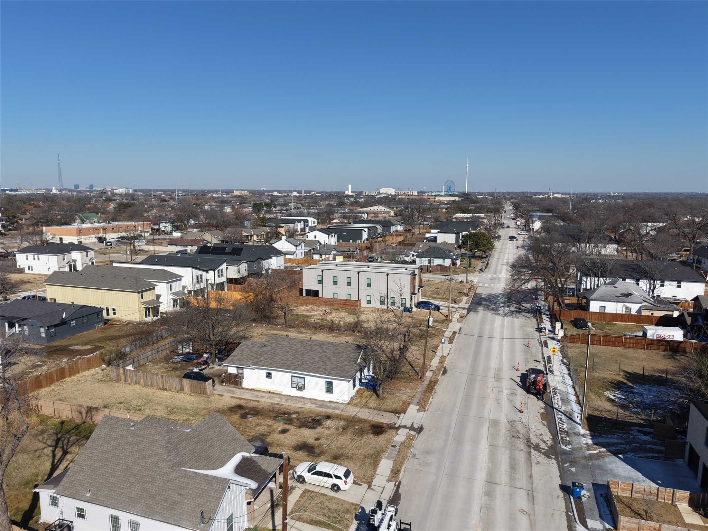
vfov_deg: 56.8
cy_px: 266
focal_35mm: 24
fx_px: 491
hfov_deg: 71.6
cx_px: 354
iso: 110
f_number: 1.8
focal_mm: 8.67
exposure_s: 1/5000
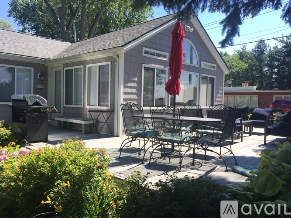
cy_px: 109
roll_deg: -2.1
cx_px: 146
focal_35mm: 29
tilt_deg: -0.7
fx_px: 244
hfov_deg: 61.7
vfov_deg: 48.2
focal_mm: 4.15
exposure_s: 1/791
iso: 32
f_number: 2.2
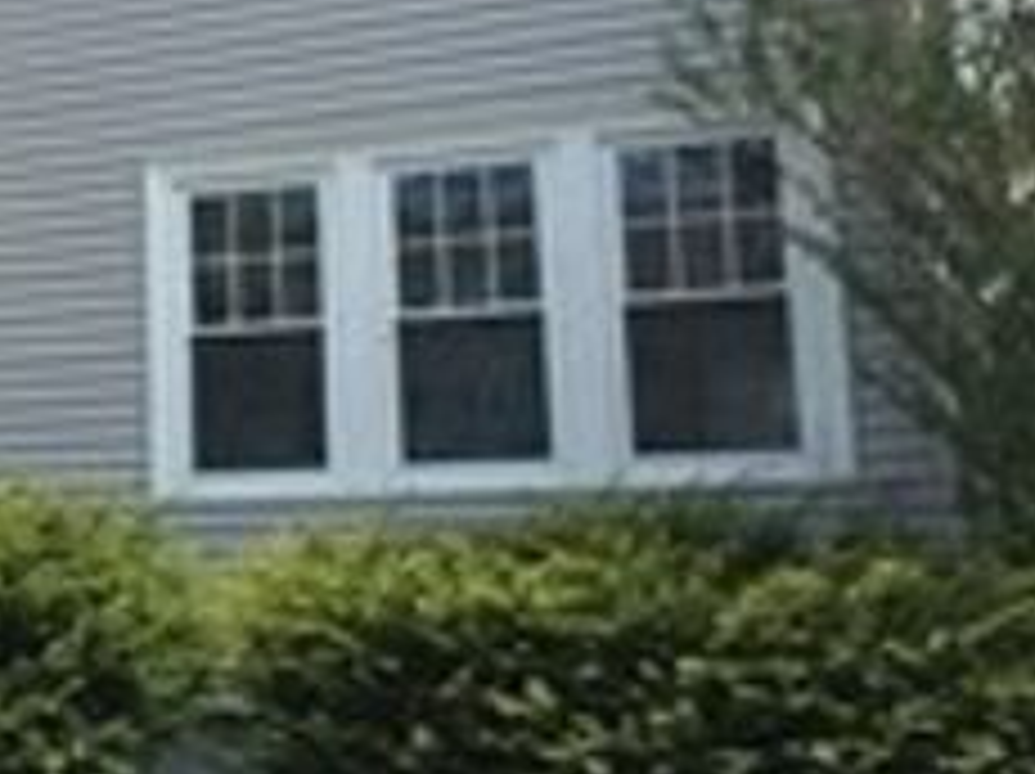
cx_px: -72
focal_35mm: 63
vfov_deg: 23.2
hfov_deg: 28.3
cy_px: 266
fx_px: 1882
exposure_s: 1/1582
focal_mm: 4.15
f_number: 2.2
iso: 32
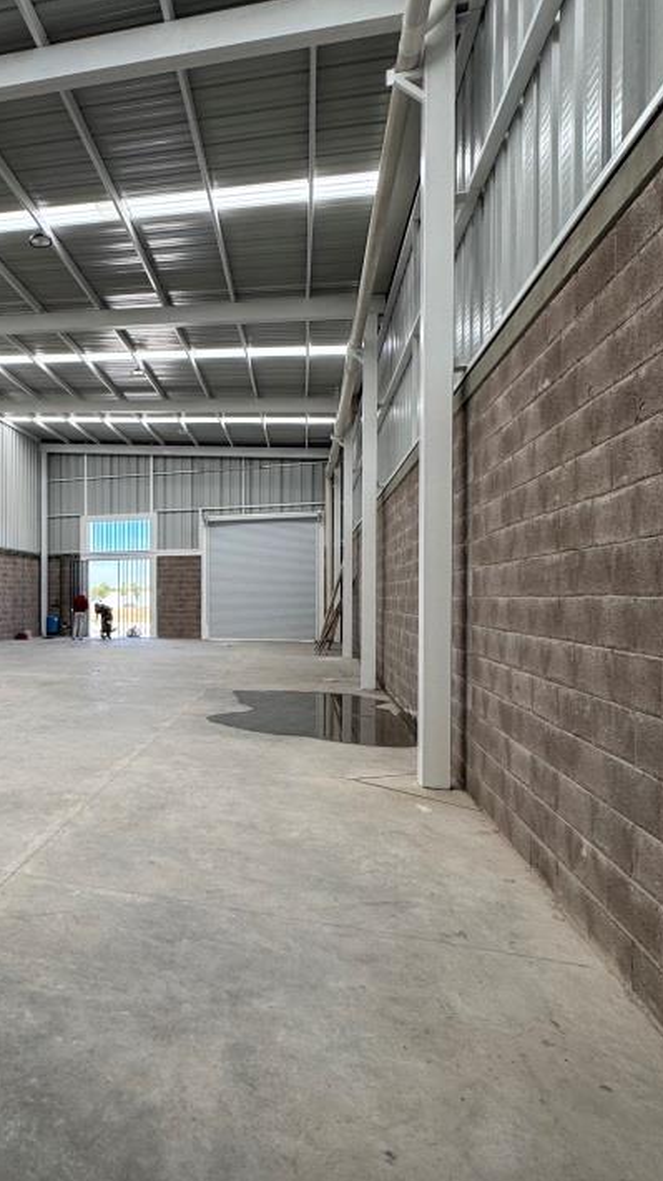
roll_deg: +0.0
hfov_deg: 45.7
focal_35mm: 22
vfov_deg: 81.2
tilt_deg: -0.9
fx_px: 688
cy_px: 609
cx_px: 47
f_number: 2.2
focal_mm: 2.22
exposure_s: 1/172
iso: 40
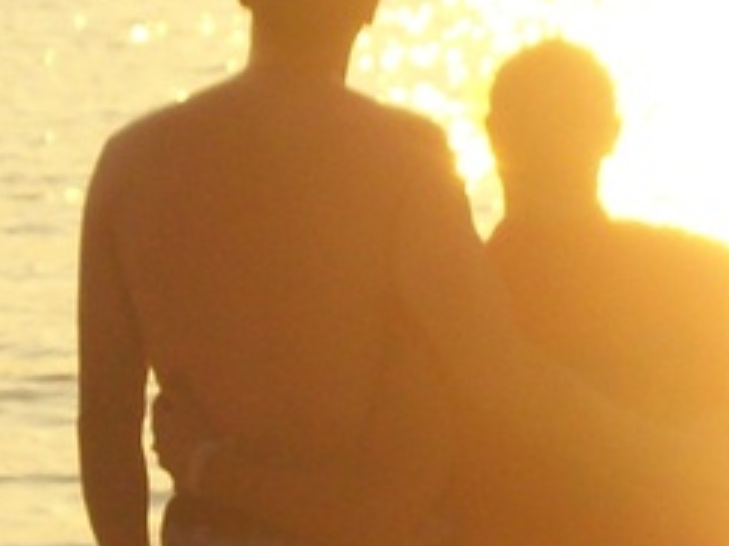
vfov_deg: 2.9
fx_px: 10651
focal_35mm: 506
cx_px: 302
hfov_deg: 3.9
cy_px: 518
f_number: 4.8
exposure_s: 1/605
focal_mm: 18
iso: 80
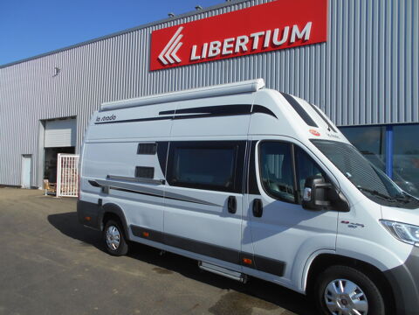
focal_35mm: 26
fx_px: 315
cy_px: 158
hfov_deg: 67.3
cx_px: 210
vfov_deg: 53.1
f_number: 3.2
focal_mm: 4.6
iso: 80
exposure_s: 1/1250
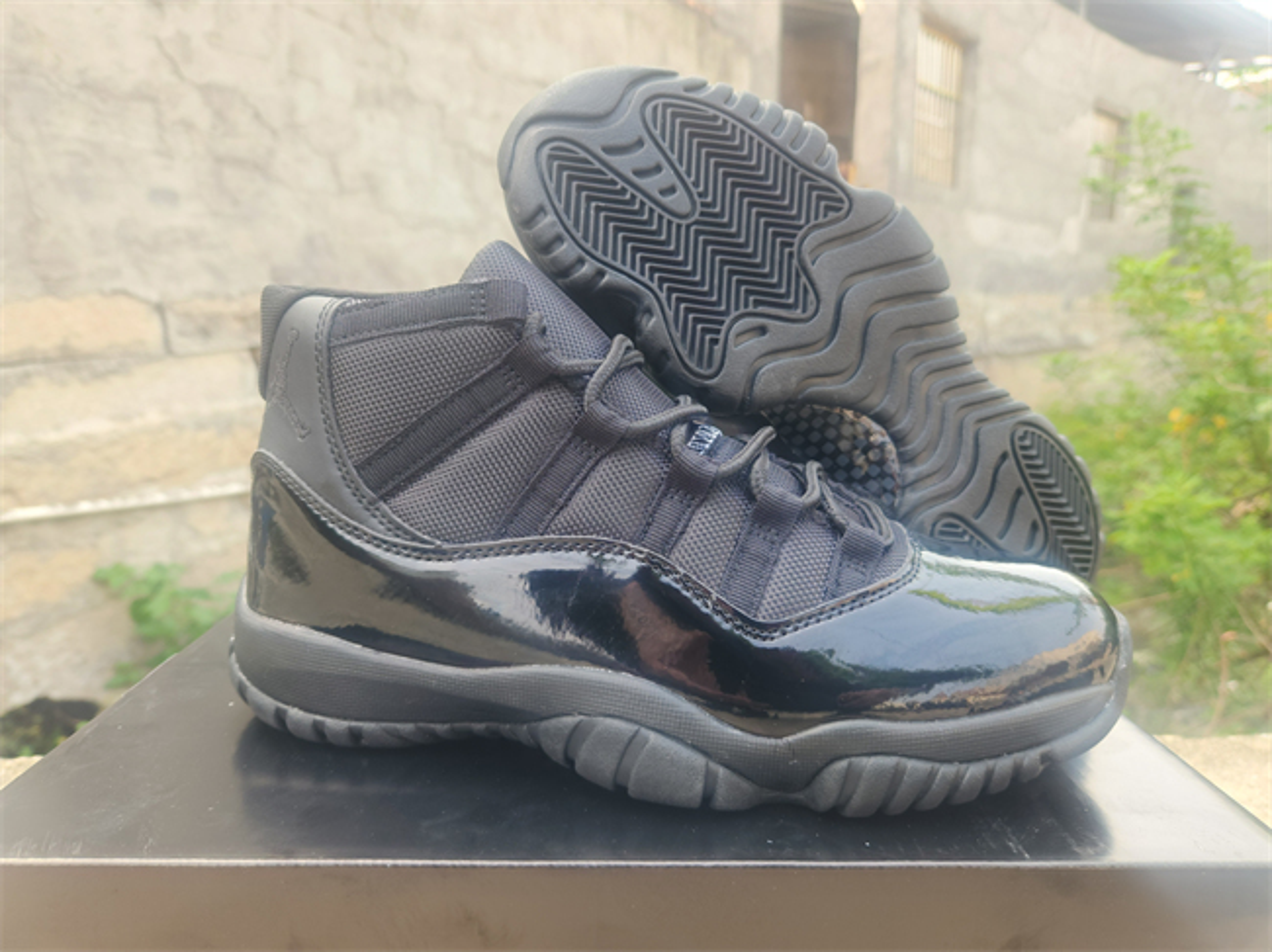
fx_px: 845
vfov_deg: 58.8
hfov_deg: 73.9
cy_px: 476
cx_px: 636
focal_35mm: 23
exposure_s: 1/100
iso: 25
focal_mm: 5.4
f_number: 1.8
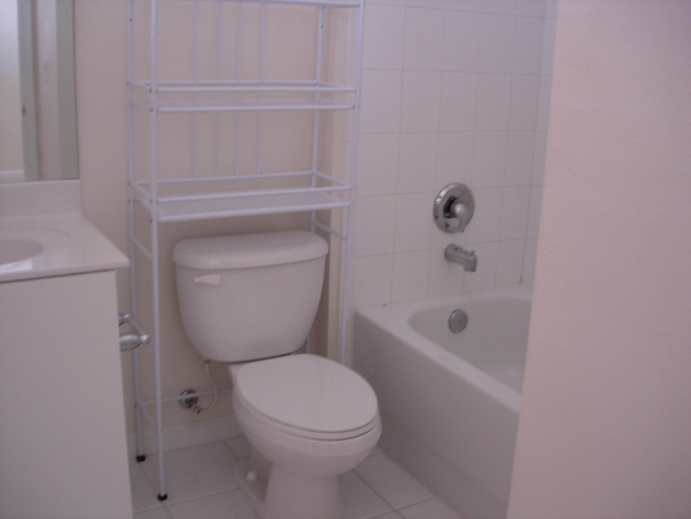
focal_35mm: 38
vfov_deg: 37.7
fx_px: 759
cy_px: 260
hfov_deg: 49.0
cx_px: 346
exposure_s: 1/32
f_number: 2.8
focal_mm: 7.8
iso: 149
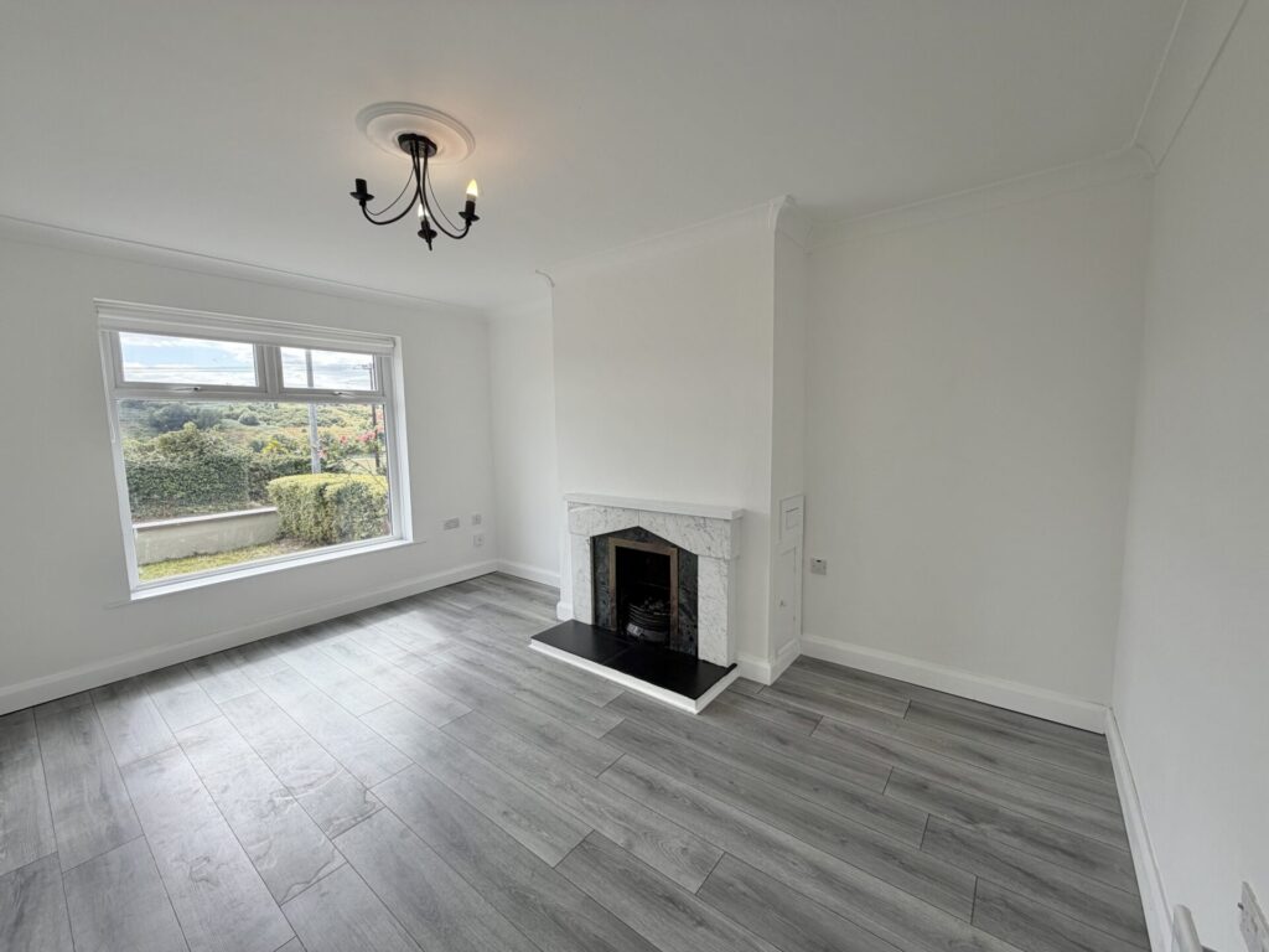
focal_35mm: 14
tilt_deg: -6.3
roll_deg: +0.9
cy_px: 476
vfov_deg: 85.7
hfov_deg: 102.1
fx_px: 513
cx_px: 634
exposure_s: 1/368
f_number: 2.2
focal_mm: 2.22
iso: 50
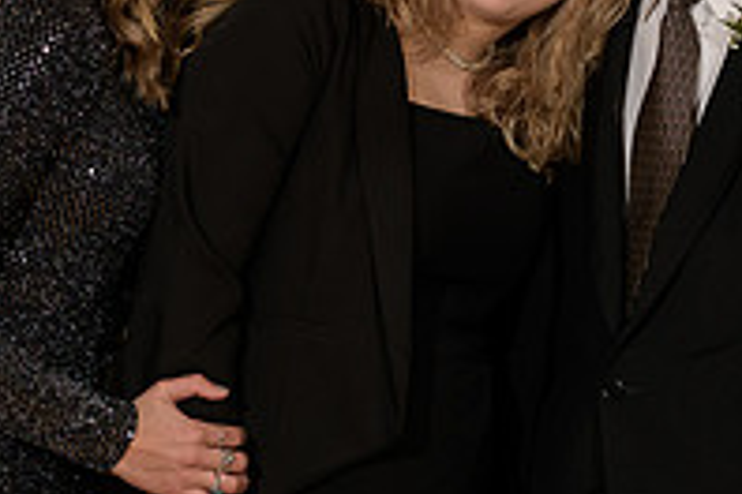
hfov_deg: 5.9
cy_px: 80
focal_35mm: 351
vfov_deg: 3.9
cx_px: 663
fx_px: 7234
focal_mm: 120
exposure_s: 1/125
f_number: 3.2
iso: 200
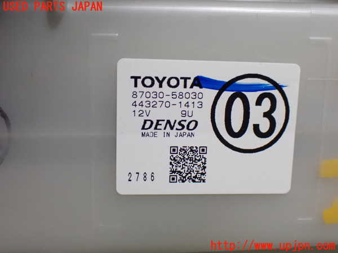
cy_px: 126
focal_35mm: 41
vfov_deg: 35.1
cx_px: 169
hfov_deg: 45.8
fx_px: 400
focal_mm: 7.31
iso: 1600
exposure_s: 1/30
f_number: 2.8
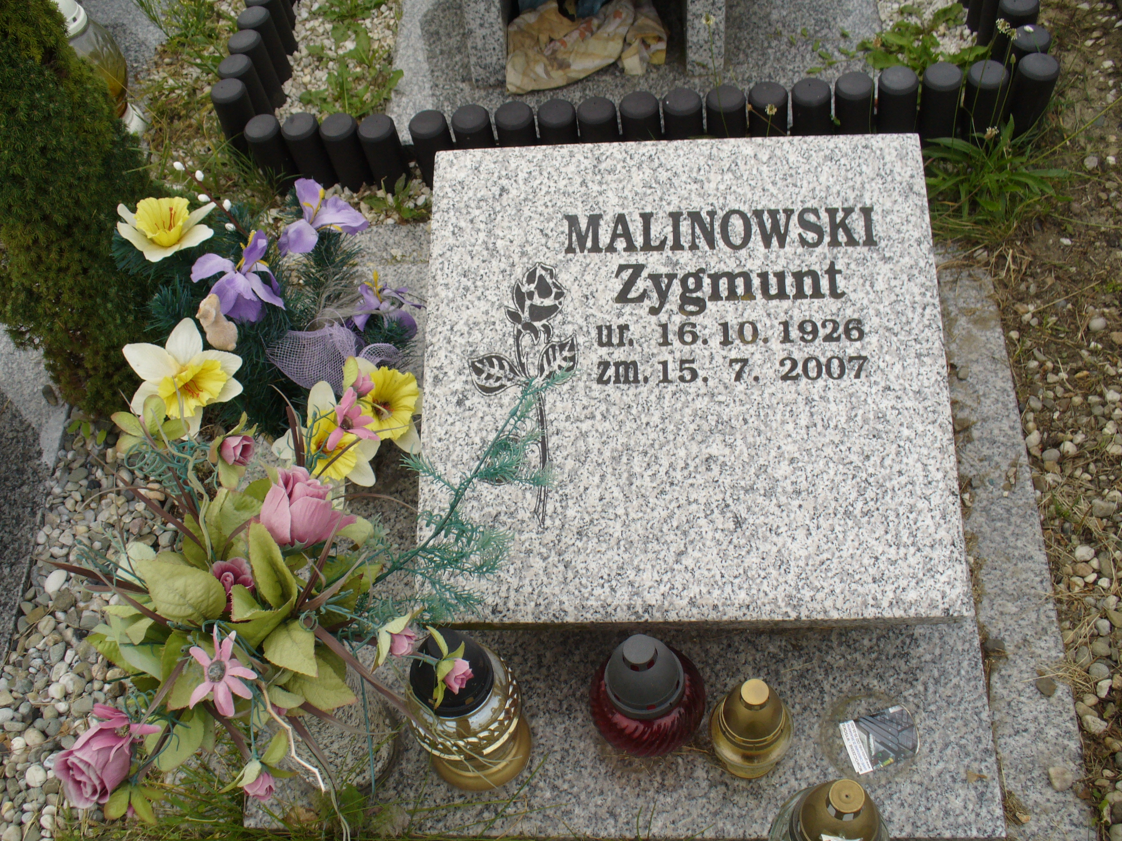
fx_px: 1199
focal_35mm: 37
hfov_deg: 50.1
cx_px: 561
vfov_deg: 38.7
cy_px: 420
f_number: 5.6
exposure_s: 1/200
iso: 80
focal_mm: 6.1
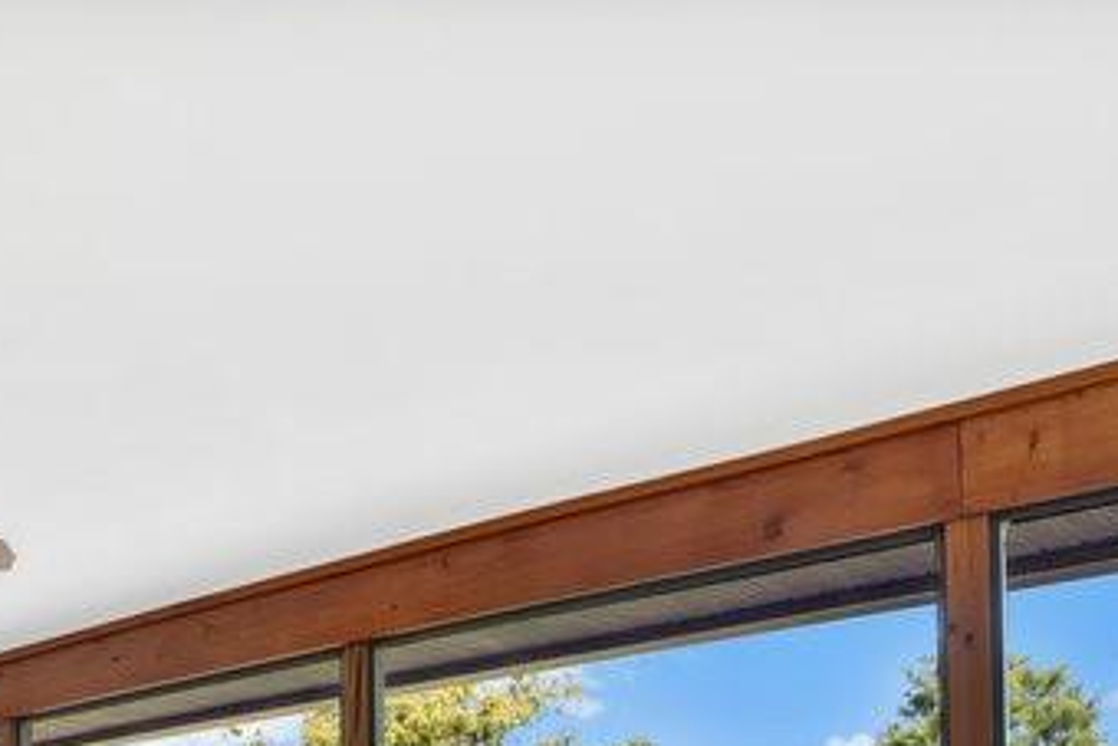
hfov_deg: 39.7
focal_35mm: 47
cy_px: 1014
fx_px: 1460
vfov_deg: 24.4
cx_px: 174
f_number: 8
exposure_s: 1/15
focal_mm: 16
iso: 640
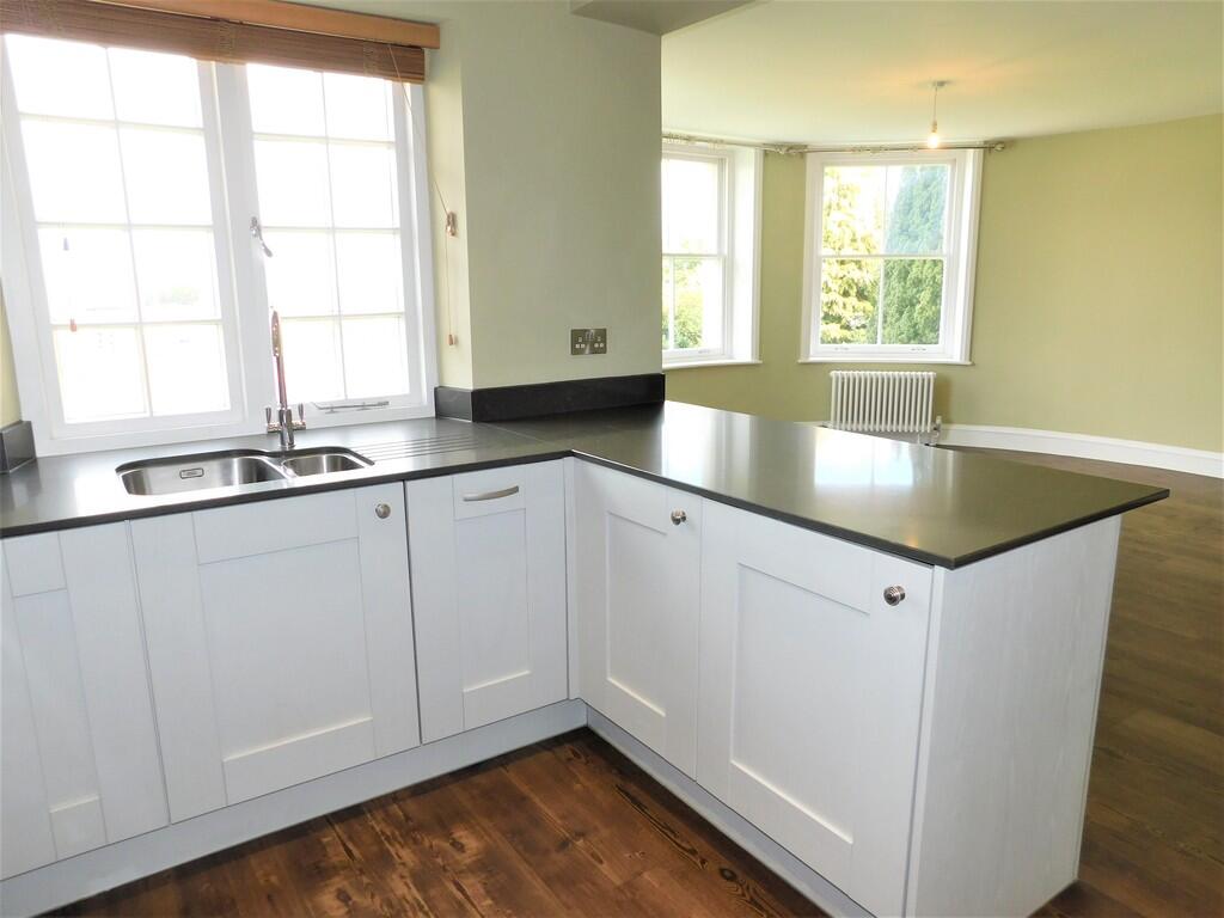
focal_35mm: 24
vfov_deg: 56.8
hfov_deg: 71.6
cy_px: 459
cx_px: 612
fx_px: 849
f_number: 3
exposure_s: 1/100
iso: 125
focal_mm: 4.1
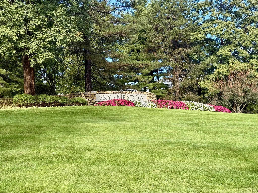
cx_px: 129
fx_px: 358
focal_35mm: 48
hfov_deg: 39.7
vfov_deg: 30.3
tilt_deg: +6.7
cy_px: 96
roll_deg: +2.8
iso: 64
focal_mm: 6.76
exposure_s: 1/1167
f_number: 1.78
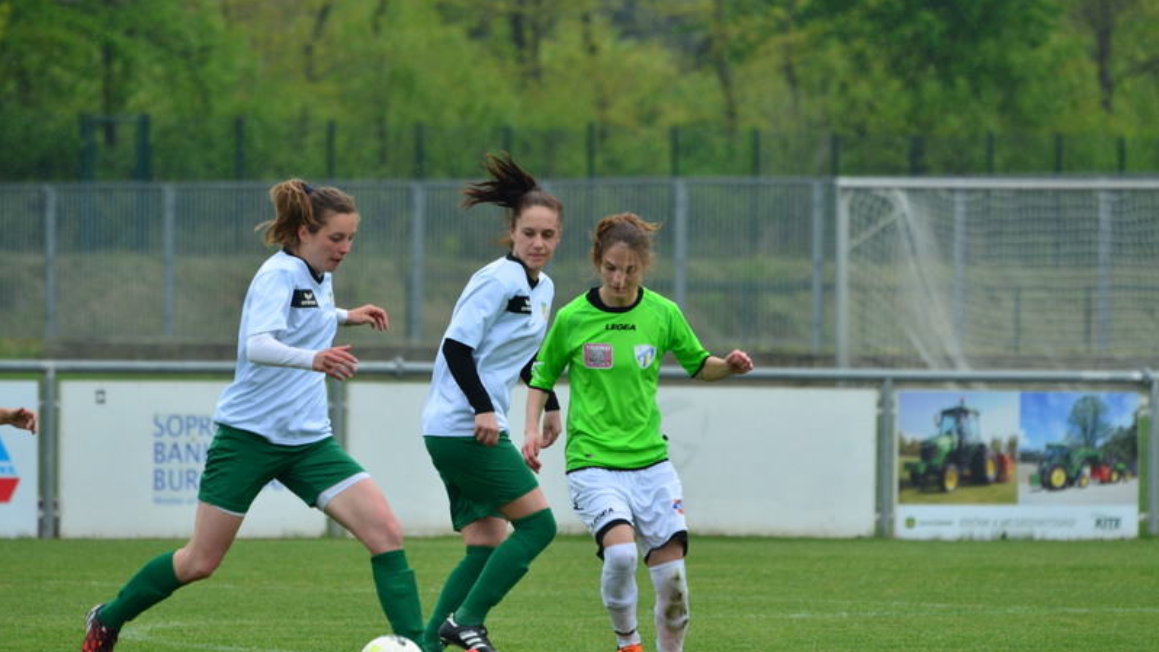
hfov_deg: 5.3
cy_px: 383
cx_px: 580
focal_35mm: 409
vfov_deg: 3.0
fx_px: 12570
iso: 400
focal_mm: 260
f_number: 5.6
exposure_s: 1/640
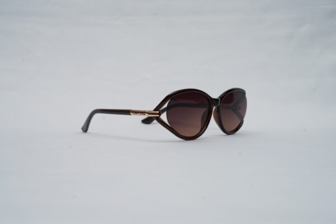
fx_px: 467
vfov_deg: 27.0
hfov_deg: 39.6
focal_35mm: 50
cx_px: 168
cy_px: 112
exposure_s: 1/160
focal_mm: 50
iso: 100
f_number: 9
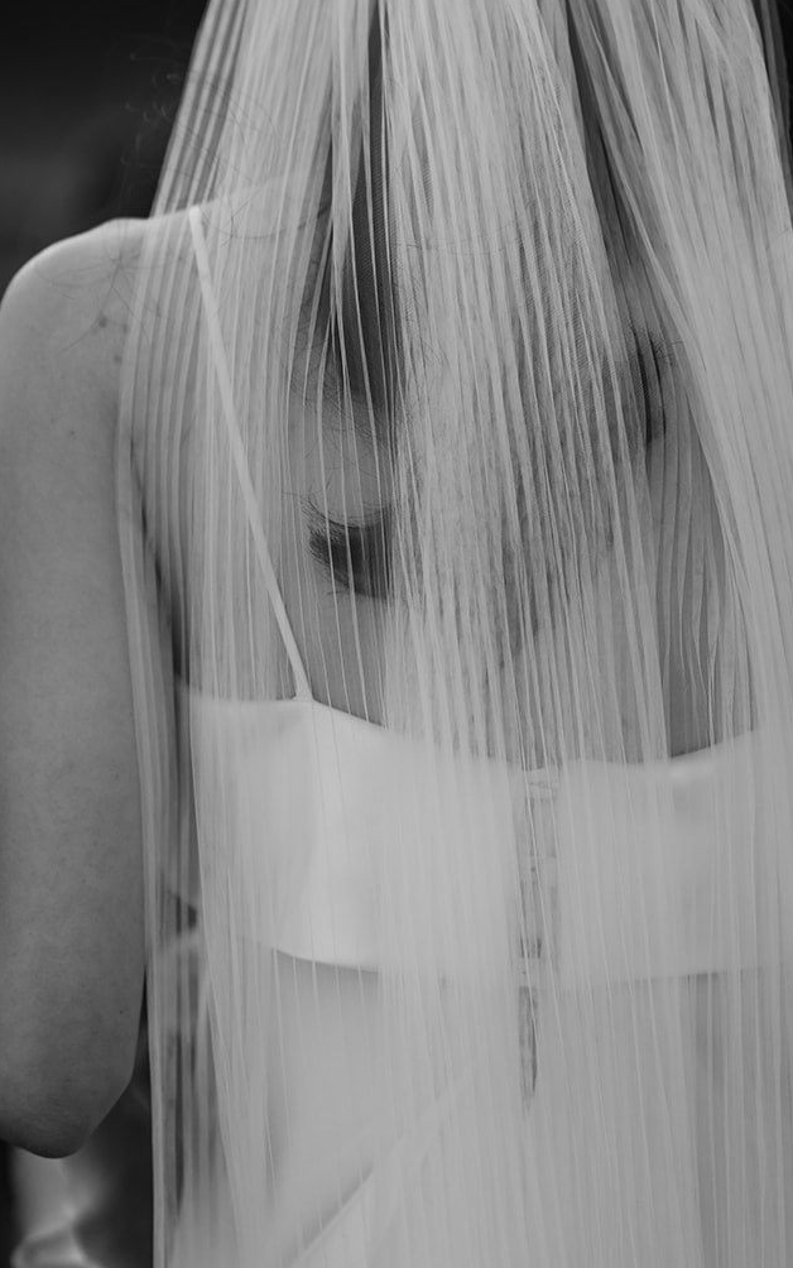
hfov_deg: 9.5
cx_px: 208
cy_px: 520
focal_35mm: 138
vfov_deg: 15.1
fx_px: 4769
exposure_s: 1/3200
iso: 160
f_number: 1.6
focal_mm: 85
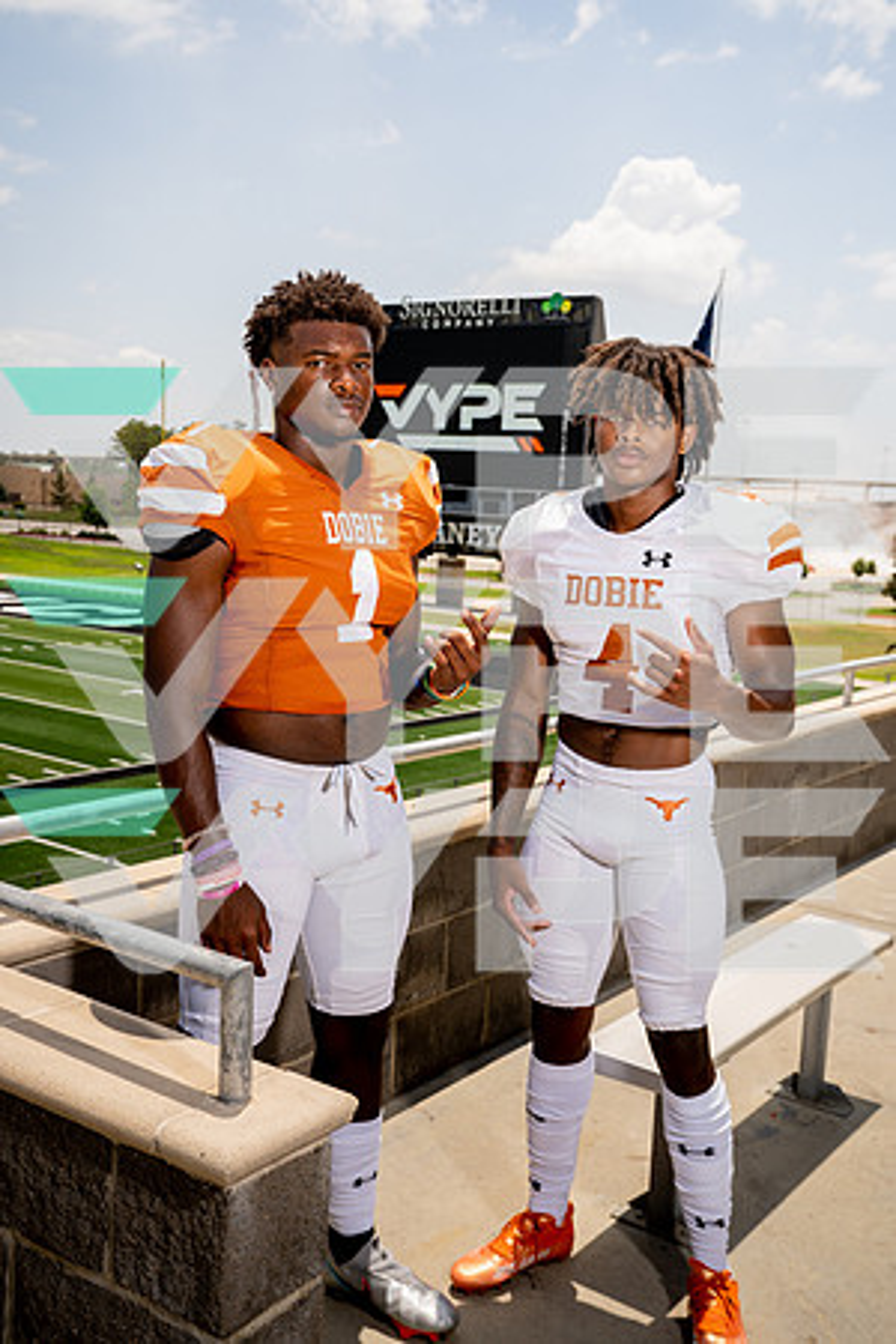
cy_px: 672
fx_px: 1344
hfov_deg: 36.9
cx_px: 448
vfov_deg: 53.1
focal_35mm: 36
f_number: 7.1
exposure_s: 1/250
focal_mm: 36
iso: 100
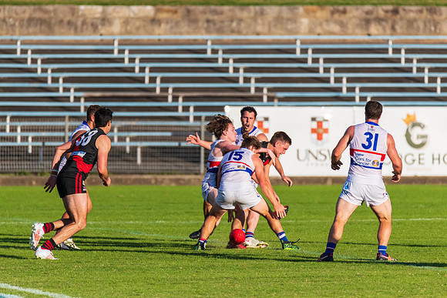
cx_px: 226
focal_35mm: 648
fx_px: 8044
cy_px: 140
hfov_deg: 3.2
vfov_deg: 2.1
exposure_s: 1/6400
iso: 1000
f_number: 6.3
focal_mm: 600
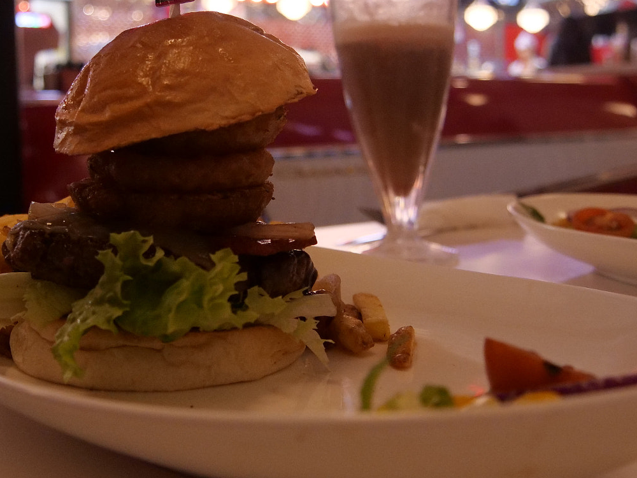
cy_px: 160
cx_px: 217
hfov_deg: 39.2
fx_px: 883
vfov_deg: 30.1
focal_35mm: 48
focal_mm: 15
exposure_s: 1/60
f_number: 3.7
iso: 2000
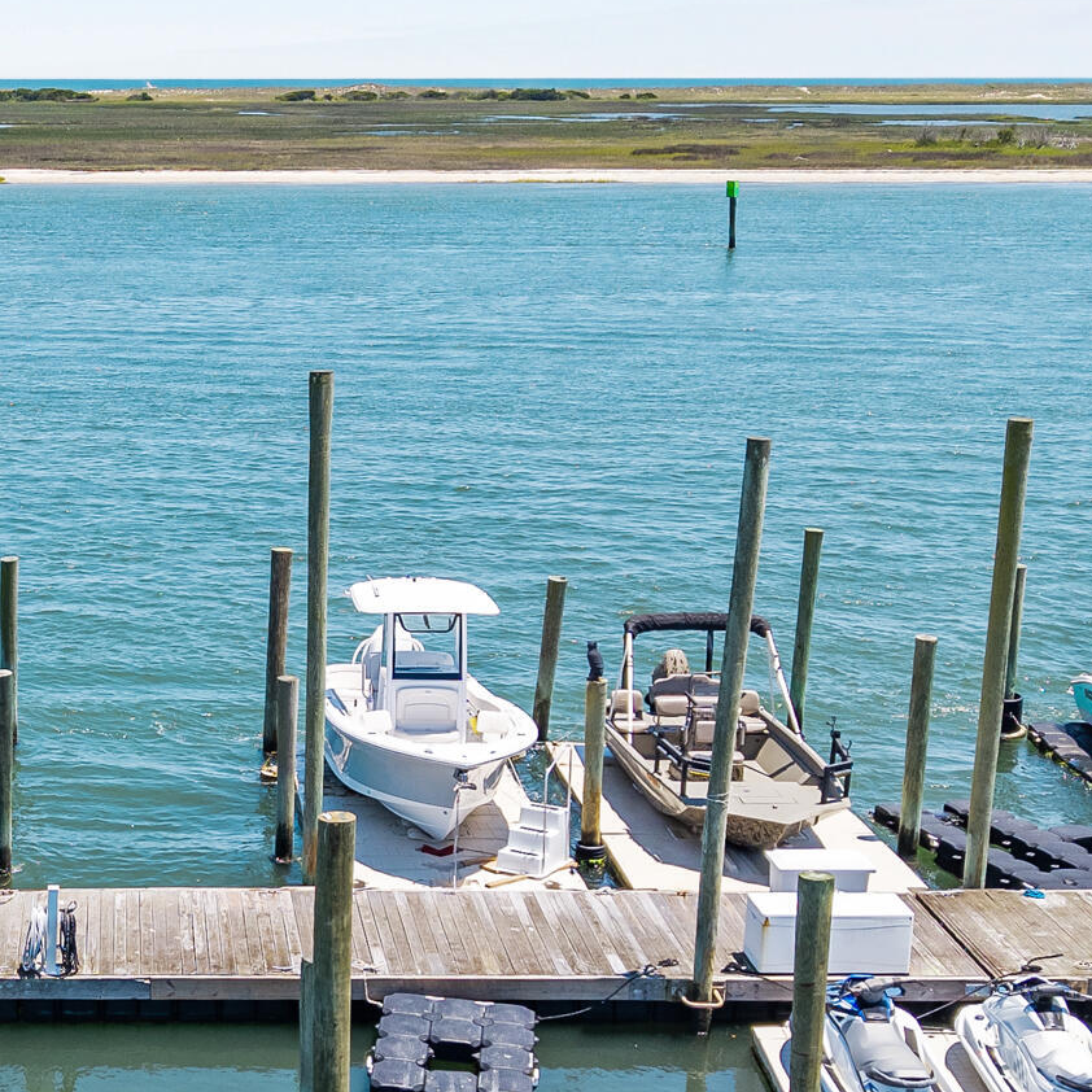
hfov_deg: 26.3
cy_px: 877
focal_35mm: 63
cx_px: 96
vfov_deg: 26.8
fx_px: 2248
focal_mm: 8.67
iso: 160
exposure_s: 1/4000
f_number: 1.8
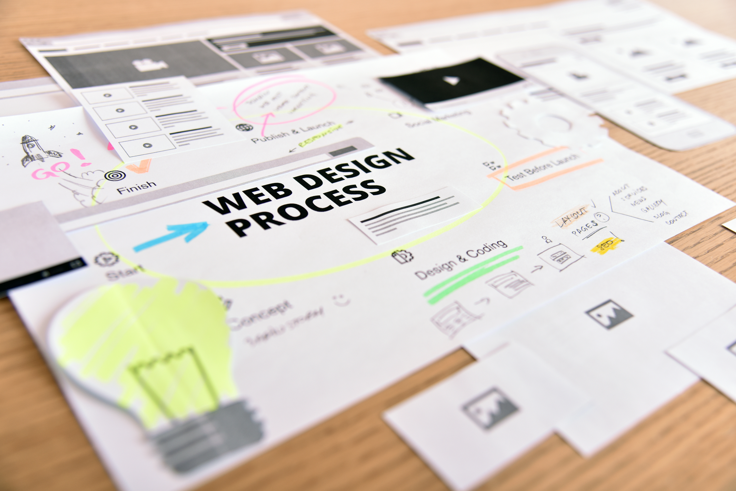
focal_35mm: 38
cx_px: 368
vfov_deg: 35.1
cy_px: 246
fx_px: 777
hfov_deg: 50.7
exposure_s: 1/160
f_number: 4
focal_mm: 38
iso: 320
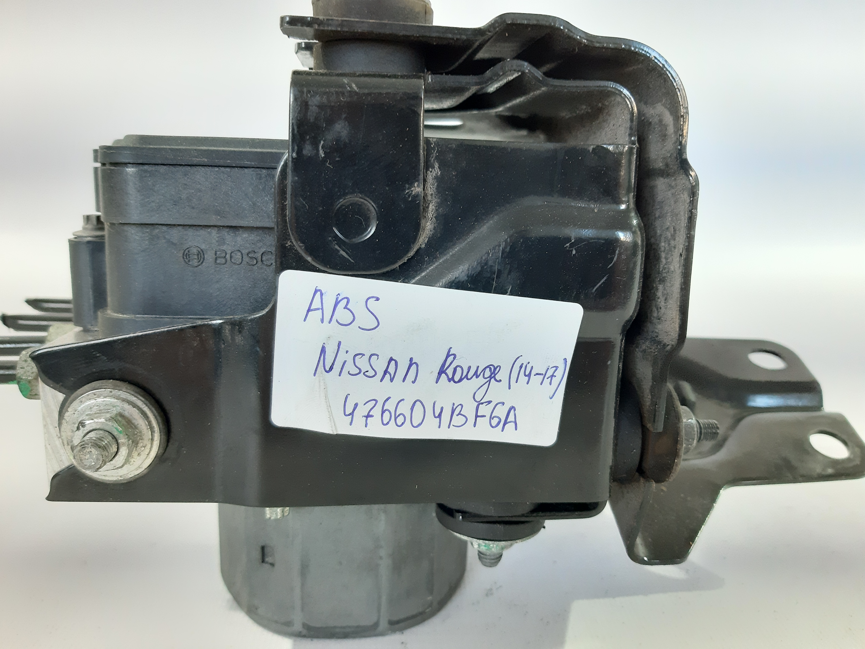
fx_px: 675
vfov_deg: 51.4
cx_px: 432
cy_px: 324
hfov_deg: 65.3
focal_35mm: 27
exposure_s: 1/50
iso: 400
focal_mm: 3.93
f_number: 1.7
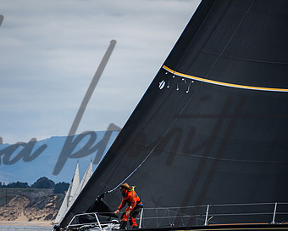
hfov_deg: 3.0
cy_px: 136
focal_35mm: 640
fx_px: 5455
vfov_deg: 2.4
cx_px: 125
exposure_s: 1/3200
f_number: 8
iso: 500
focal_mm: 400
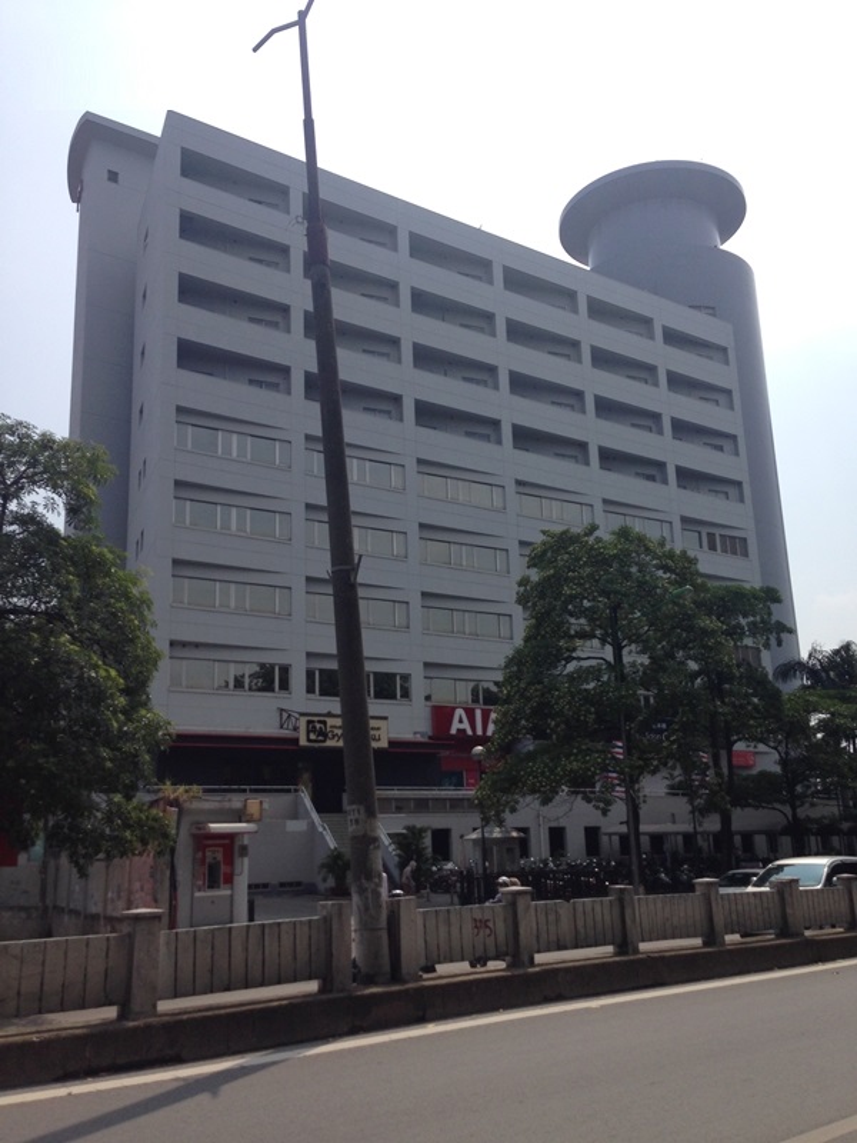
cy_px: 572
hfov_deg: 42.9
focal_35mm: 33
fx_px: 1089
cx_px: 428
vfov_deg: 55.4
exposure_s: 1/3390
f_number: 2.4
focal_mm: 4.12
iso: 50
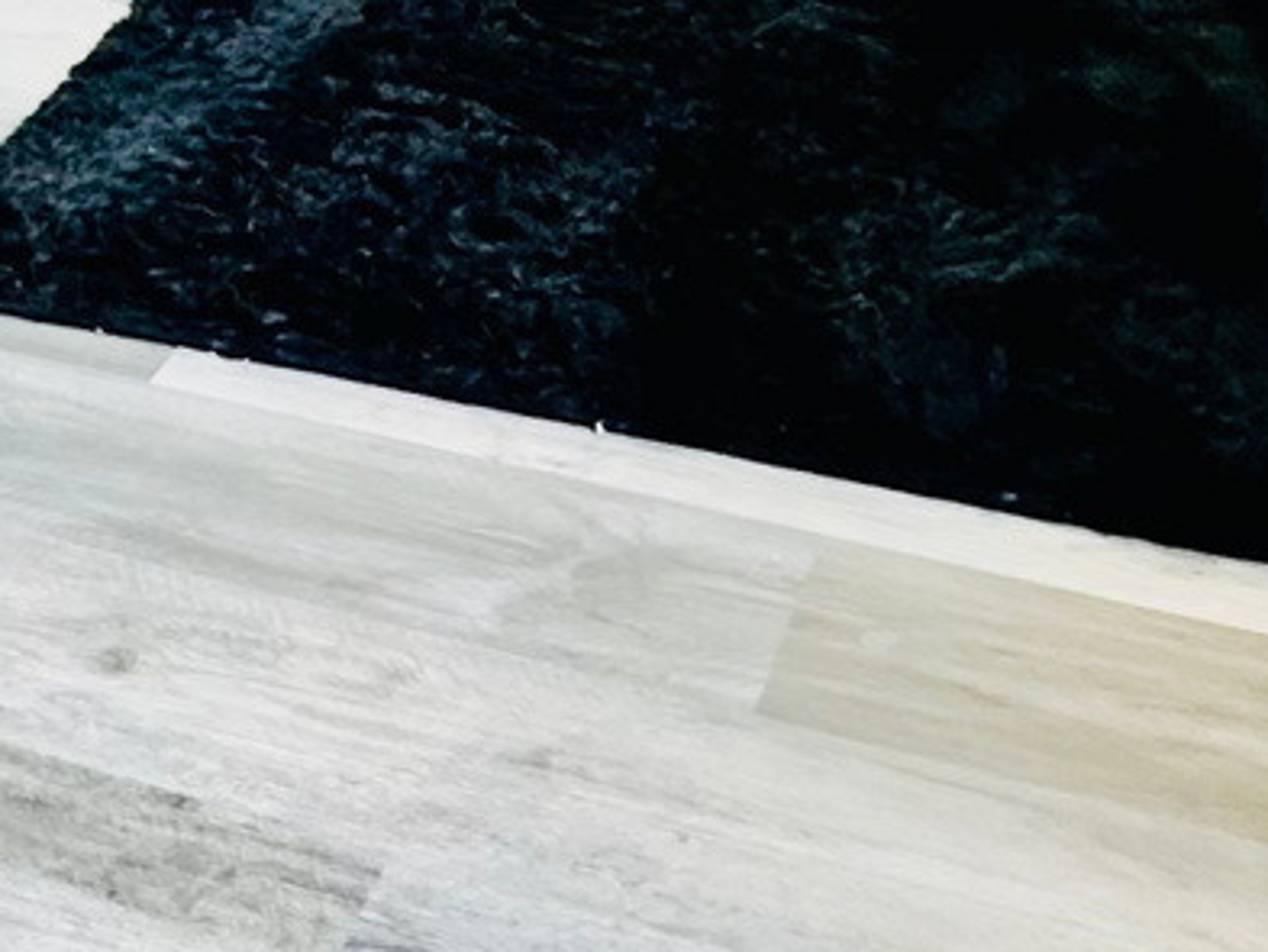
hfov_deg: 26.6
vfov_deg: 16.9
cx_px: 484
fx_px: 2675
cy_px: -723
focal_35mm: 73
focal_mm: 2.22
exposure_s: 1/60
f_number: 2.2
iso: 400
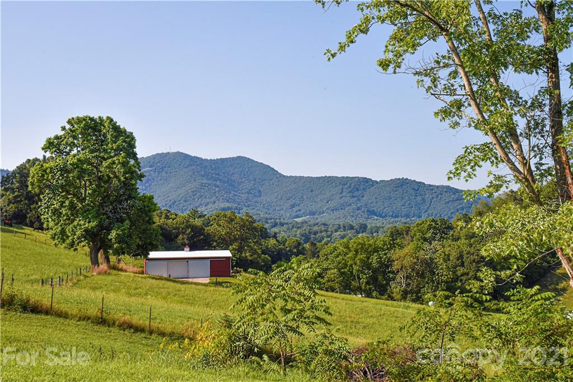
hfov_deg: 41.1
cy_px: 191
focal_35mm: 48
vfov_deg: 28.1
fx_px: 764
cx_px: 286
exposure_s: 1/500
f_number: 11
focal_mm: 48
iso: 2000
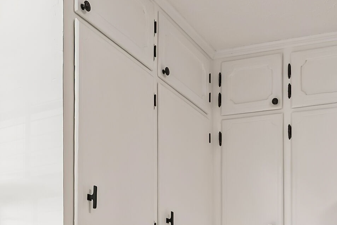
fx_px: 543
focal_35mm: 58
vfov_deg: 21.0
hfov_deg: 33.6
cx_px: 263
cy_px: 304
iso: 2000
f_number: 5.6
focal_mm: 18
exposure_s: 1/30
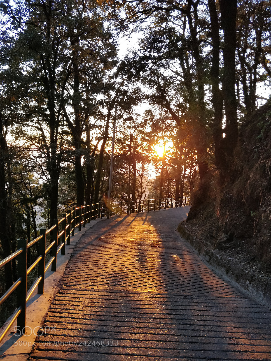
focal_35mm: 24
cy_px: 180
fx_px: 251
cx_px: 136
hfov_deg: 56.8
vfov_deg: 71.6
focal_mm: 4.1
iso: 400
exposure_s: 1/100
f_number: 1.7
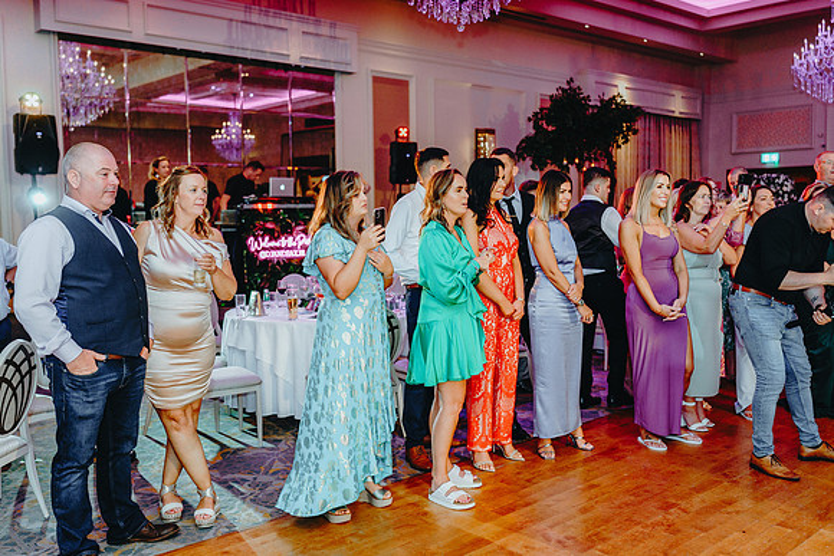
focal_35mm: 35
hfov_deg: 54.4
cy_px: 278
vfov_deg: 37.9
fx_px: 811
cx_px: 417
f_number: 2
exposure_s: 1/250
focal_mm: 35
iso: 1600
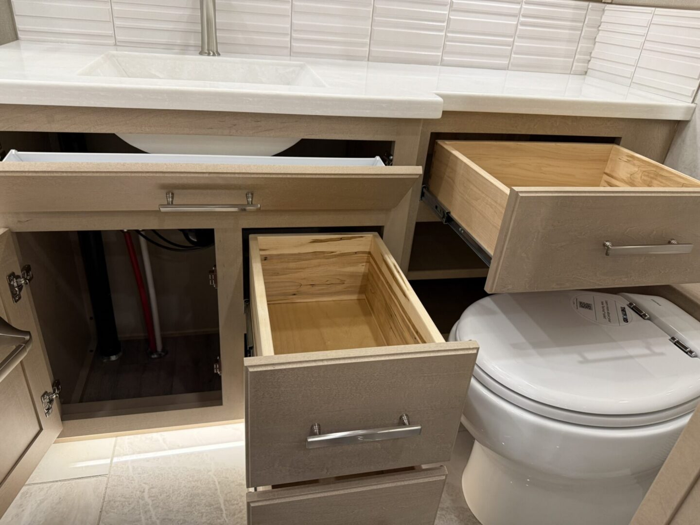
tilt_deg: -28.5
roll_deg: -4.7
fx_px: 485
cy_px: 262
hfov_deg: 71.6
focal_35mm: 24
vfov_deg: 56.8
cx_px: 350
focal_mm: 6.76
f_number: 1.78
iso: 250
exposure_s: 1/60
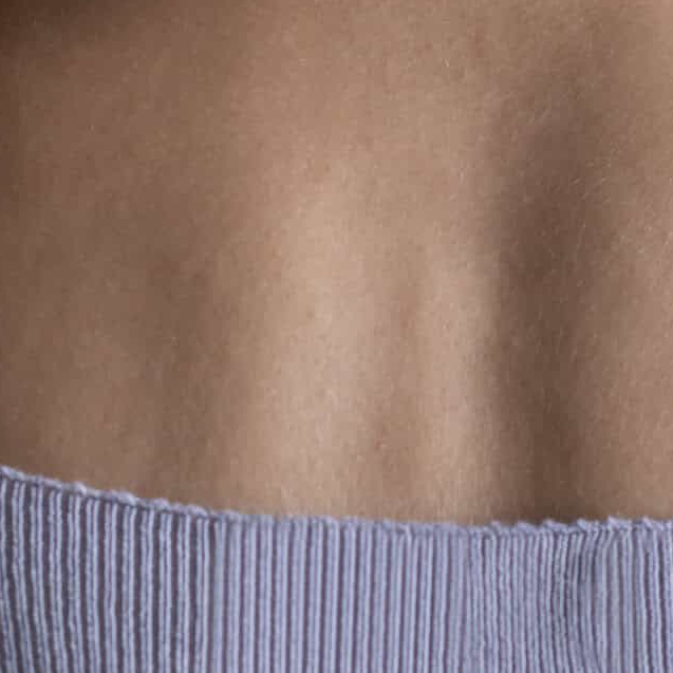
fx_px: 5235
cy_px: 88
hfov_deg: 7.4
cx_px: 393
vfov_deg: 7.3
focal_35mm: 238
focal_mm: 85
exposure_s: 1/100
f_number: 3.5
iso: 320
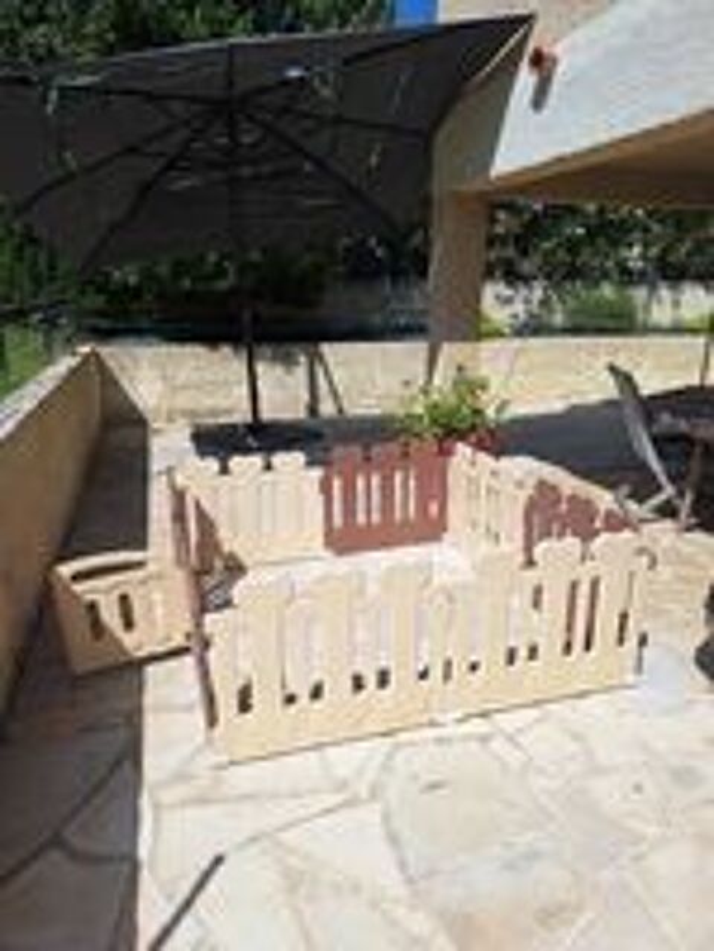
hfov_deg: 58.9
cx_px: 357
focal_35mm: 23
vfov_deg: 73.9
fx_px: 633
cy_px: 476
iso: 40
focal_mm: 5.54
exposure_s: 1/4444
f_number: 1.8
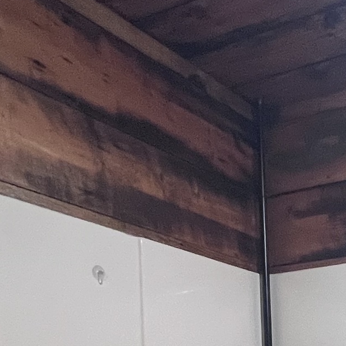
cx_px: 437
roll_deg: +1.3
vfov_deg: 25.8
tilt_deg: -2.4
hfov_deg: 26.4
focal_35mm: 56
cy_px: 460
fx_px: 633
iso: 400
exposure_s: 1/60
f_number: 1.8
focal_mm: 1.57
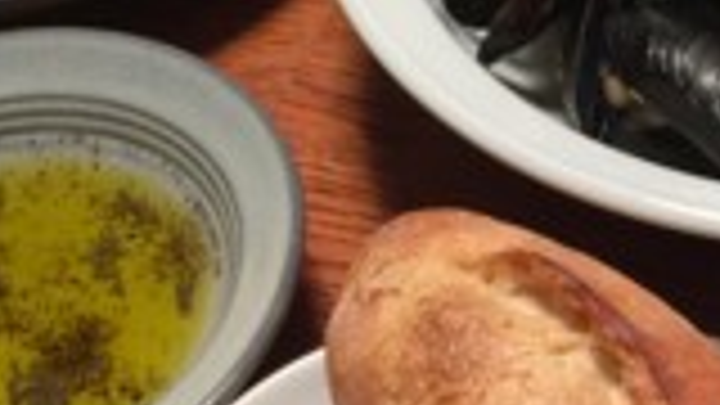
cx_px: 495
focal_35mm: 89
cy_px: 756
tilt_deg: -60.8
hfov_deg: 23.8
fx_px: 1699
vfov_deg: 12.3
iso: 50
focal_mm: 4.15
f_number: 2.2
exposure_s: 1/30
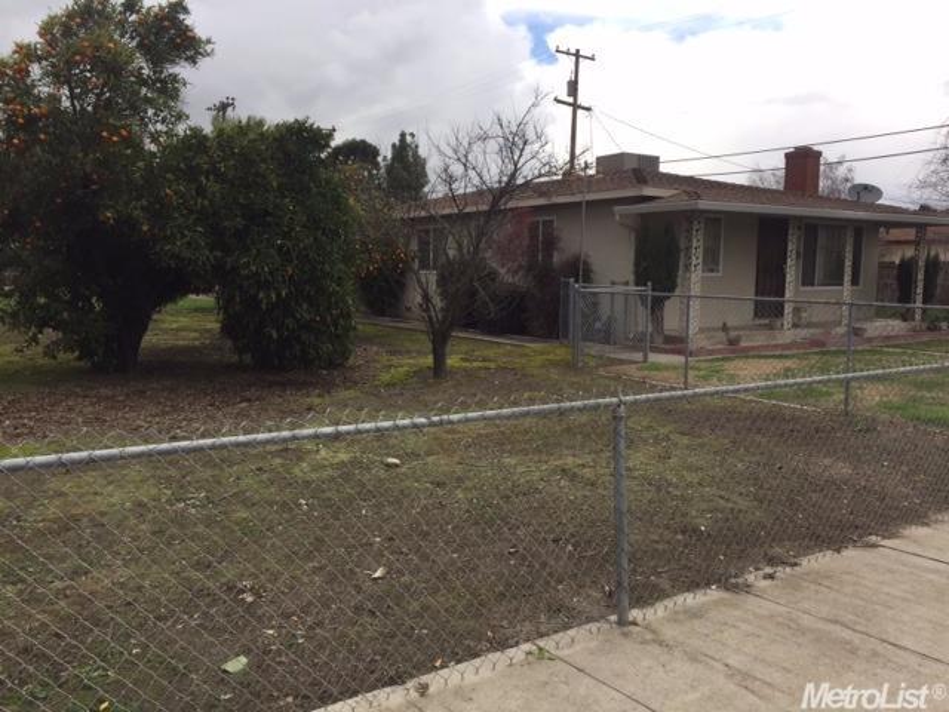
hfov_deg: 61.7
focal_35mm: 29
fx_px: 795
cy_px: 356
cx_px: 474
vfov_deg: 48.2
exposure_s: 1/775
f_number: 2.2
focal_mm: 4.15
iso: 32
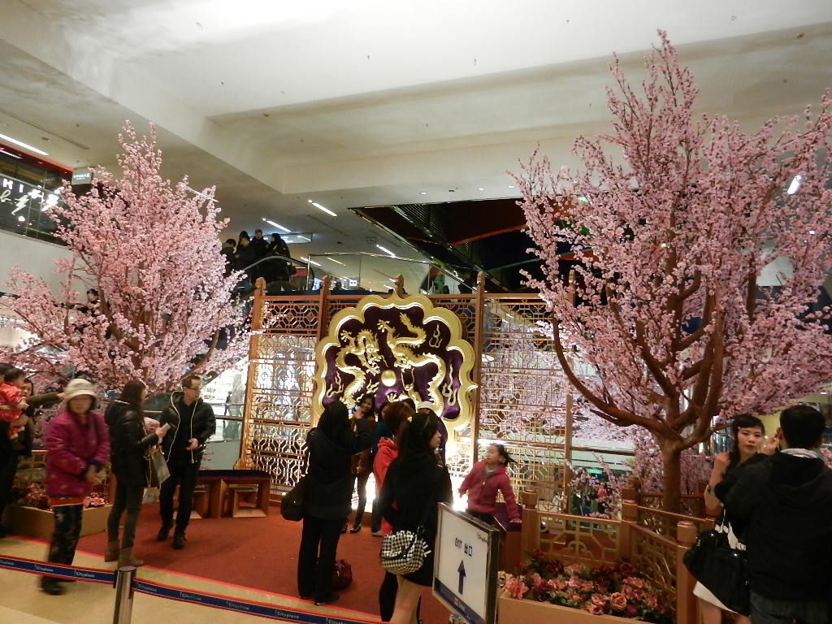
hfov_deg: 69.4
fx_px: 601
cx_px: 416
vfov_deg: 54.9
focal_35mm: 25
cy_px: 312
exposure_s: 1/20
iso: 400
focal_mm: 4.5
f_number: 3.5
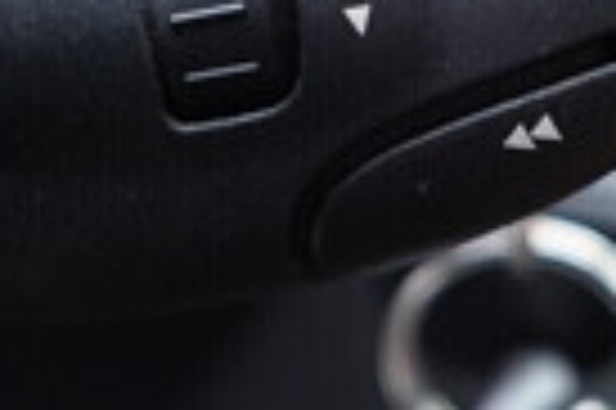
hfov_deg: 14.2
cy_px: -70
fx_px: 2478
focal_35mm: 145
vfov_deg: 9.3
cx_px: 315
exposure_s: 1/40
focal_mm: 24
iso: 640
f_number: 2.8
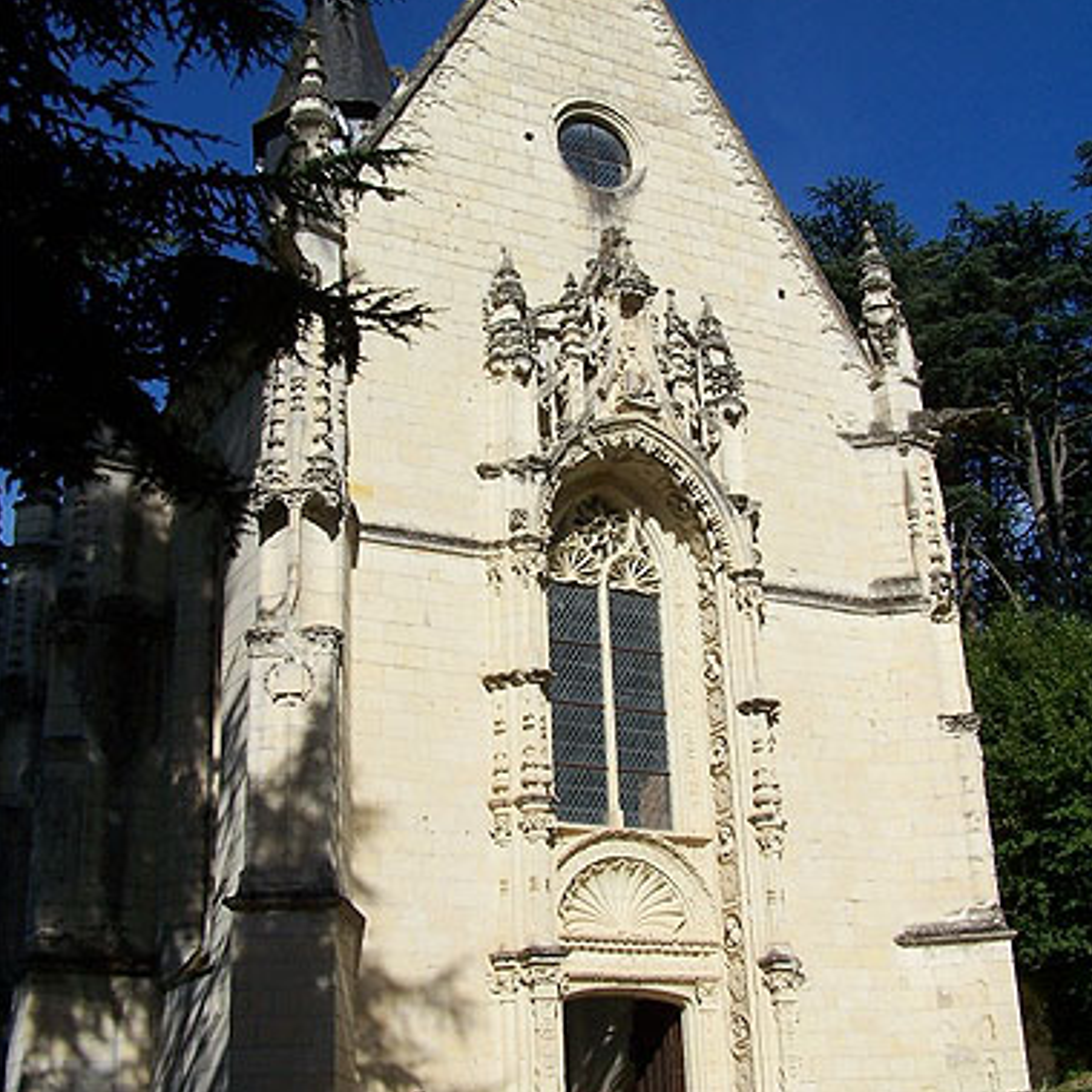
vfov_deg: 36.8
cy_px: 520
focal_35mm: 46
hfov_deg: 36.8
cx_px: 555
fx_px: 1642
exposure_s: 1/500
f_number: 5.6
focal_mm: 6.3
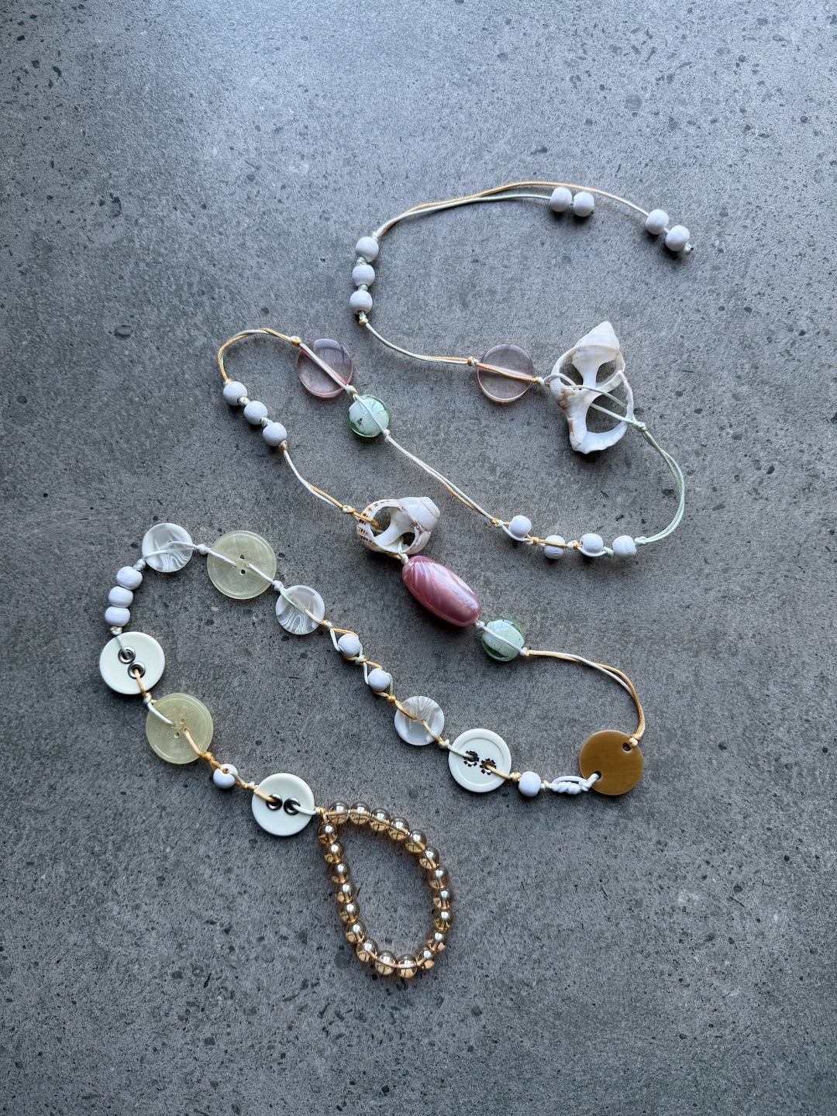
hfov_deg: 56.8
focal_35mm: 24
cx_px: 418
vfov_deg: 71.6
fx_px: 774
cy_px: 558
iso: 100
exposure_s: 1/121
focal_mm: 6.76
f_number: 1.78
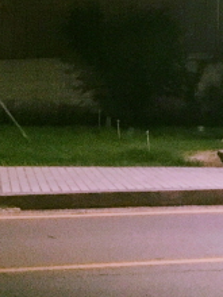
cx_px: 391
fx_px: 1057
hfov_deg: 11.3
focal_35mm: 123
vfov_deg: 14.9
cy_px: -138
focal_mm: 4.15
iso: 200
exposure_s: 1/15
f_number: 2.2
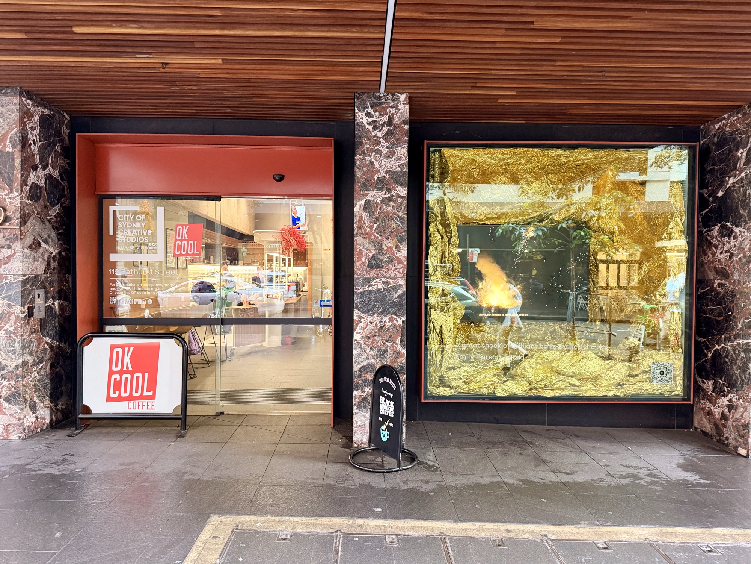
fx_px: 521
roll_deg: -0.2
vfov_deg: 56.8
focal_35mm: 24
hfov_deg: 71.6
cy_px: 282
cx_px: 376
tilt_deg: -2.0
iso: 640
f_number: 1.78
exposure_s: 1/60
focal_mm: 6.76
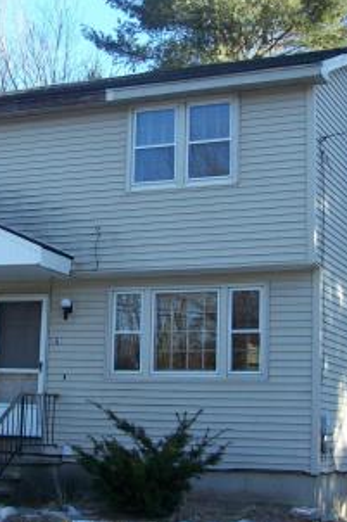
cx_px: 66
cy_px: 233
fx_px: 1042
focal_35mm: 72
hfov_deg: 18.7
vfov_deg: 28.1
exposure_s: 1/247
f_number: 2.7
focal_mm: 6
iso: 80
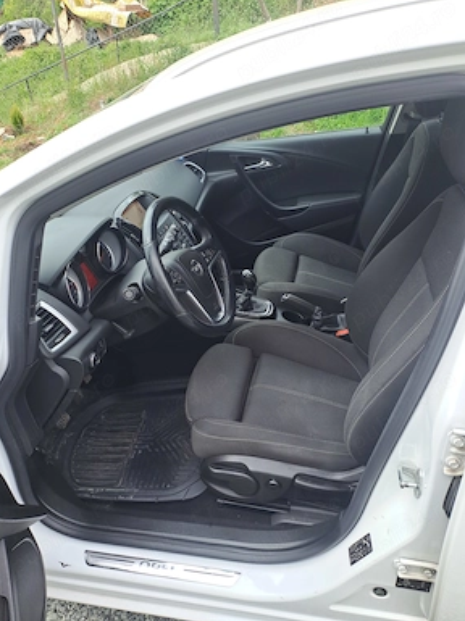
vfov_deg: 67.3
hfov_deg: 53.0
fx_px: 466
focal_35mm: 26
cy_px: 315
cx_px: 232
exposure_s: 1/121
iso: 32
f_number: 1.8
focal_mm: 4.65
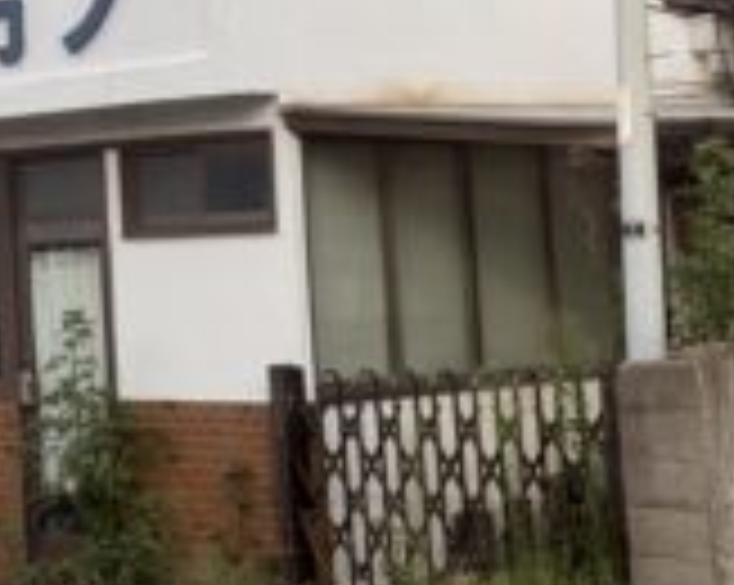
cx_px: 27
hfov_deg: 16.4
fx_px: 2495
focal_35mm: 115
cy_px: 99
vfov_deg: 13.3
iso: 80
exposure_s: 1/1754
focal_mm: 6.76
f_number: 1.78
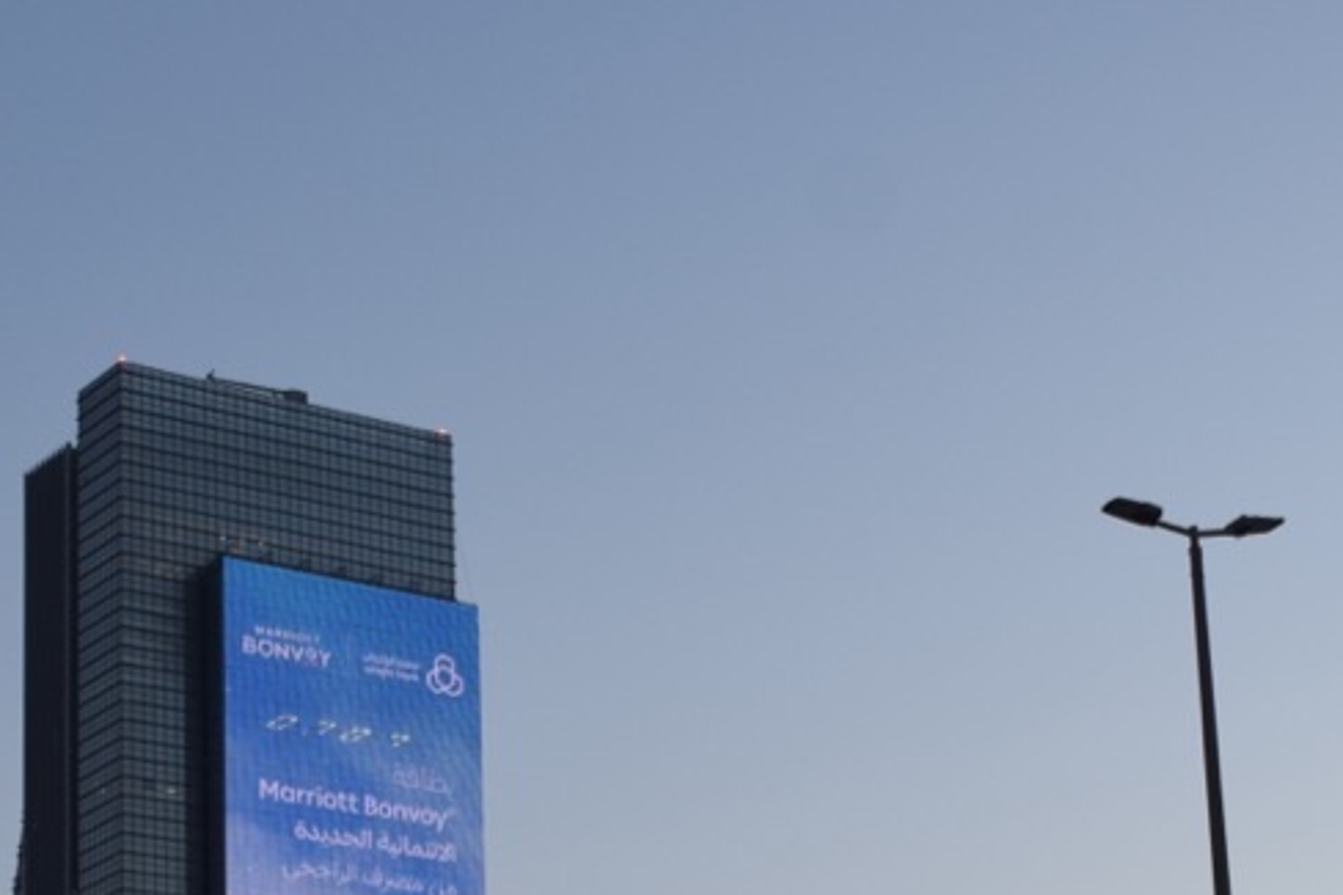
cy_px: 1095
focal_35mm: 98
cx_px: 523
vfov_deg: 13.5
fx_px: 3666
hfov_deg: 20.7
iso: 400
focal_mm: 25
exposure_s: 1/125
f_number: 5.6
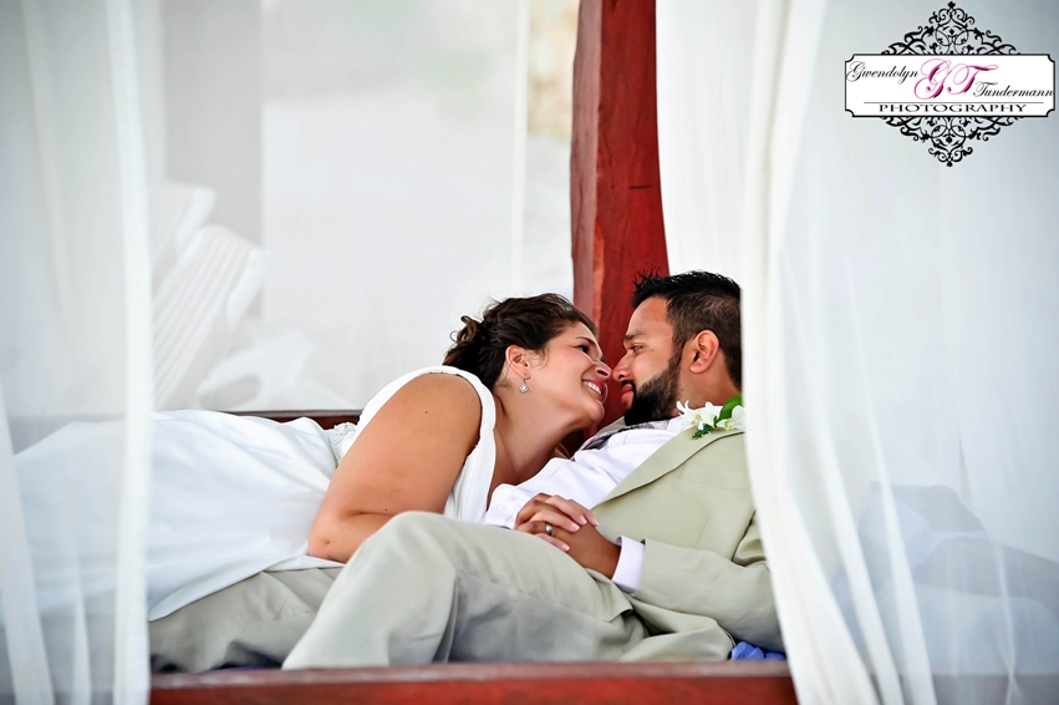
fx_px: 4115
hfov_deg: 14.7
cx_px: 530
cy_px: 352
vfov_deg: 9.8
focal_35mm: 140
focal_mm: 140
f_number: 3.5
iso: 400
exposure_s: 1/160
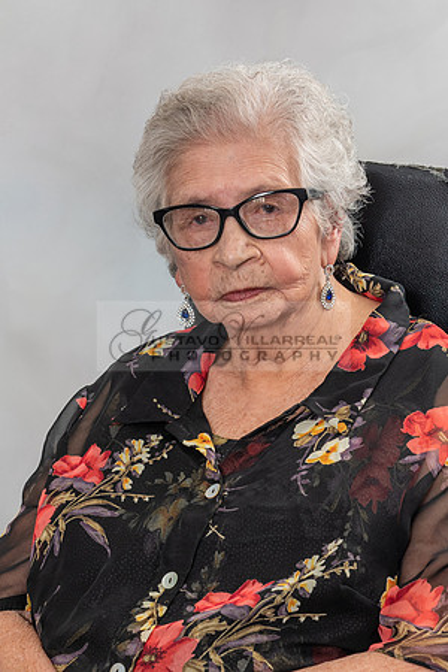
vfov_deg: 15.5
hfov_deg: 10.4
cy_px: 417
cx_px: 225
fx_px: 2462
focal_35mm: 132
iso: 200
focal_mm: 55
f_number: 5.6
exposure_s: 1/125
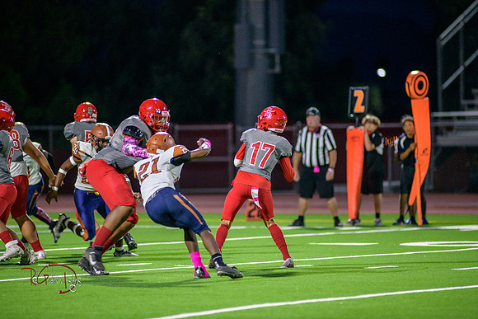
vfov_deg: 4.6
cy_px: 160
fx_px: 3984
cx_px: 239
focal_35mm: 300
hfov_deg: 6.9
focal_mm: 300
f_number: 2.8
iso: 2000
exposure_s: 1/500
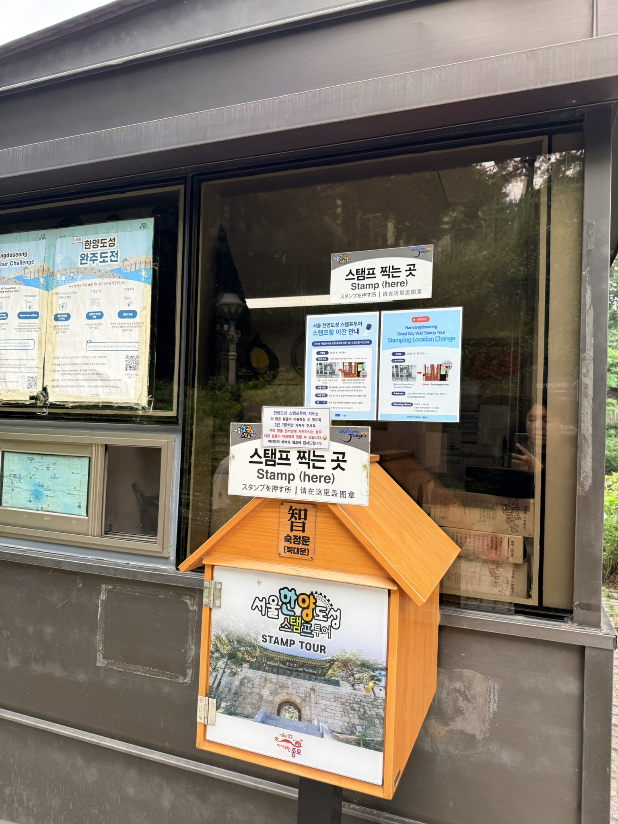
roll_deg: -2.1
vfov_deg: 71.6
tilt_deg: +1.3
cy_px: 412
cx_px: 309
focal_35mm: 24
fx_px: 571
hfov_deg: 56.8
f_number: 1.78
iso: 80
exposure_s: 1/584
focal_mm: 6.76
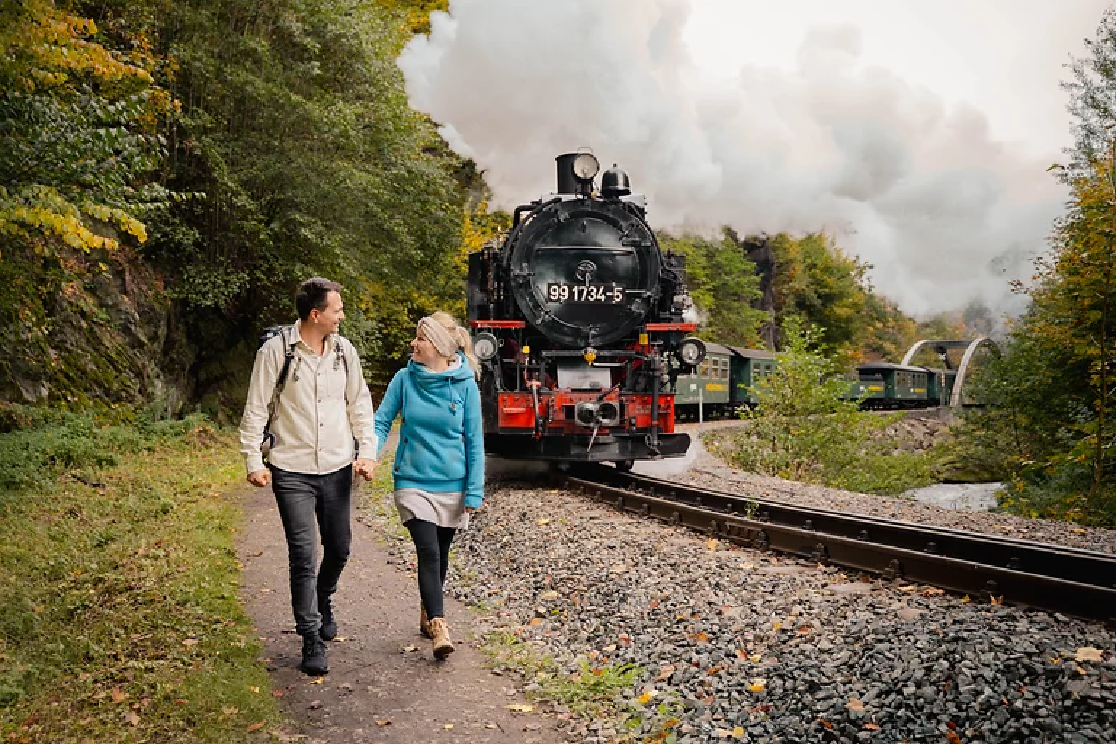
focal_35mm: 35
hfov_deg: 54.4
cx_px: 558
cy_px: 372
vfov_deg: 37.9
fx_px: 1085
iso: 320
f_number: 3.2
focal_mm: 35
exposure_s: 1/320
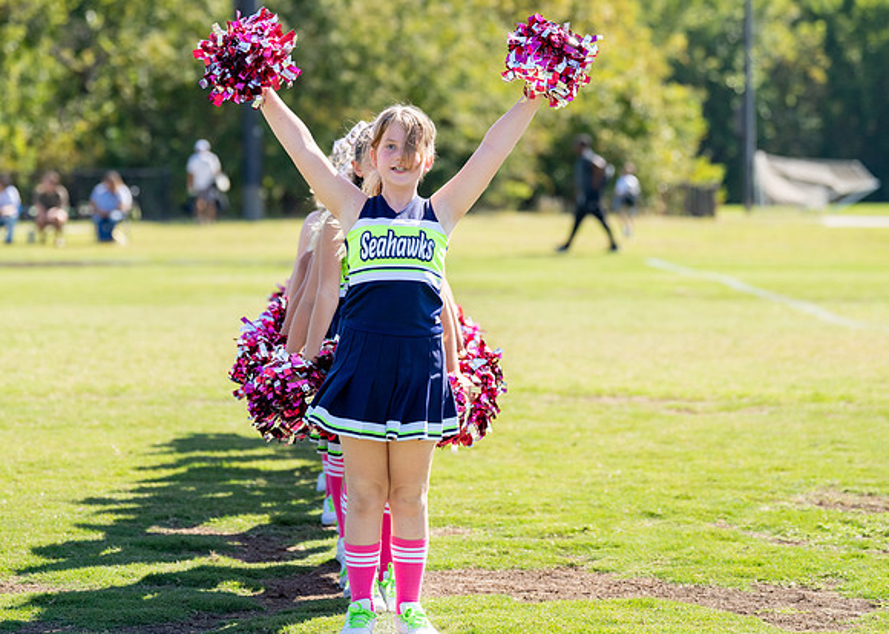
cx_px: 377
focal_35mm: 144
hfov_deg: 14.0
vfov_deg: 10.0
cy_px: 214
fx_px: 3630
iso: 200
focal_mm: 101
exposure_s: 1/2000
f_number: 2.8
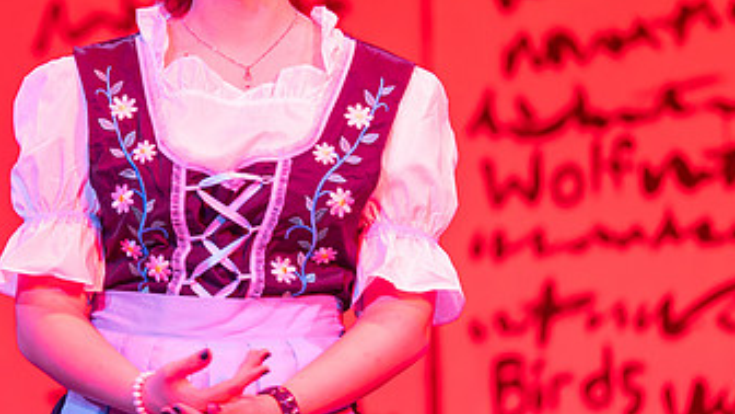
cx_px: 176
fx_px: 8829
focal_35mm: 453
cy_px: 206
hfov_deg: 4.8
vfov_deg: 2.7
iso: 280
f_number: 2.8
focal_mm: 200
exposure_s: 1/100
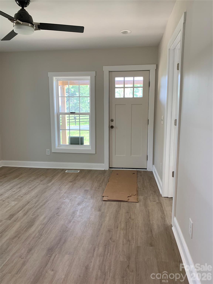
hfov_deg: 53.1
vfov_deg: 67.3
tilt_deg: -9.0
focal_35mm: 26
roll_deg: +0.0
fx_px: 213
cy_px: 142
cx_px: 106
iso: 80
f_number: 1.8
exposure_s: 1/120
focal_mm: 4.25
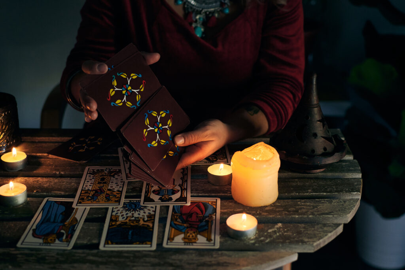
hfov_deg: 37.8
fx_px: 591
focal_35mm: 52
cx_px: 202
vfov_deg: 25.8
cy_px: 135
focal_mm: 35
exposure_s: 1/125
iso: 800
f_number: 3.2
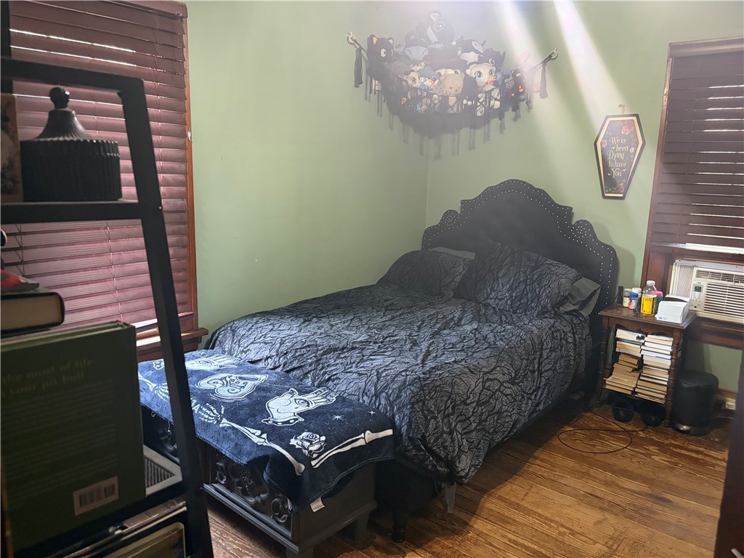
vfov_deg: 53.1
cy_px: 279
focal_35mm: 26
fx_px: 559
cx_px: 372
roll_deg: -0.8
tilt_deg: -9.7
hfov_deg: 67.3
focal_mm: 5.96
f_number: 1.6
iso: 500
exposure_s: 1/30
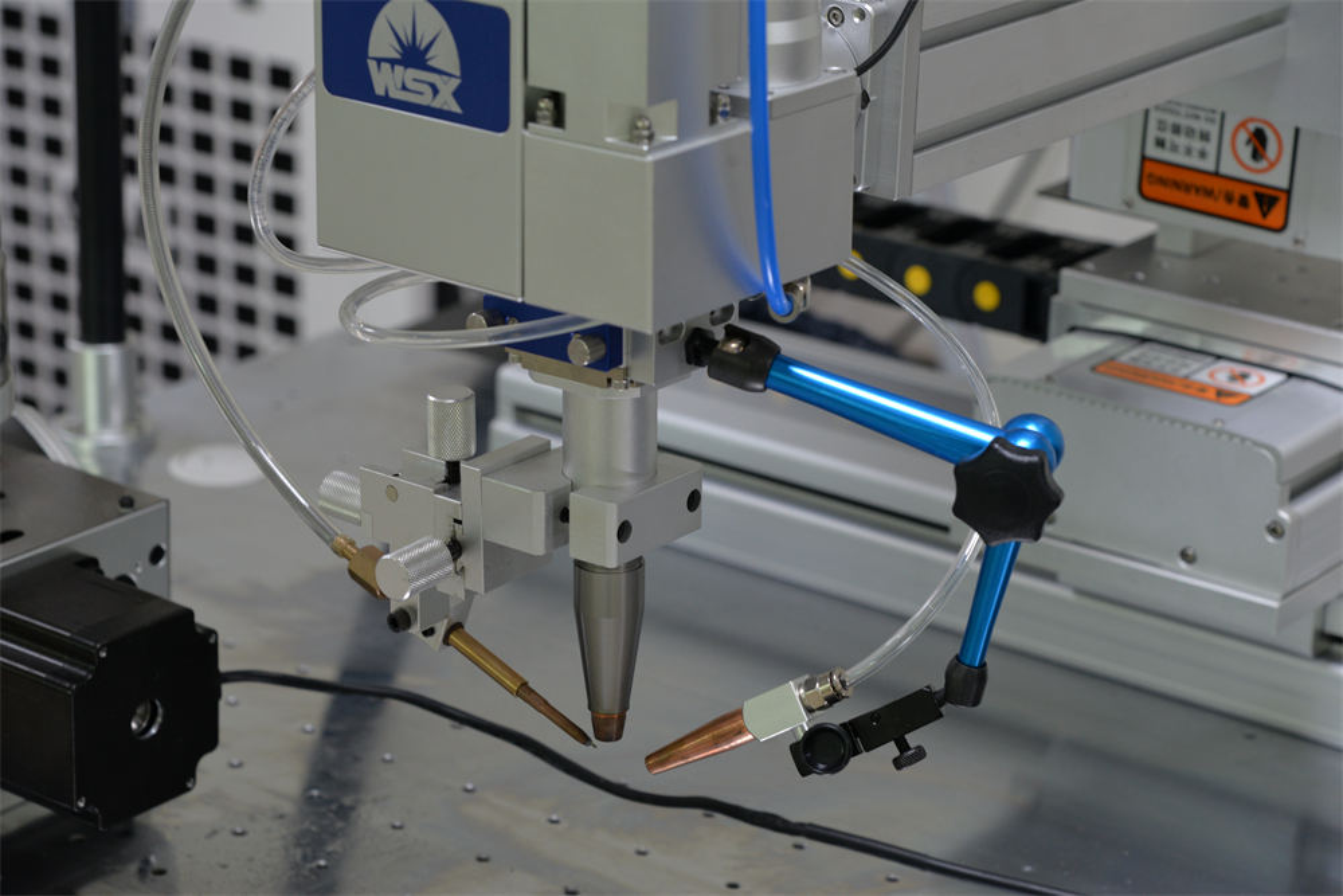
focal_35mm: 98
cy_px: 448
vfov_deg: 14.0
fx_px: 3656
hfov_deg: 20.8
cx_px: 672
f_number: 6.3
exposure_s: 1/30
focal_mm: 98
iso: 1000
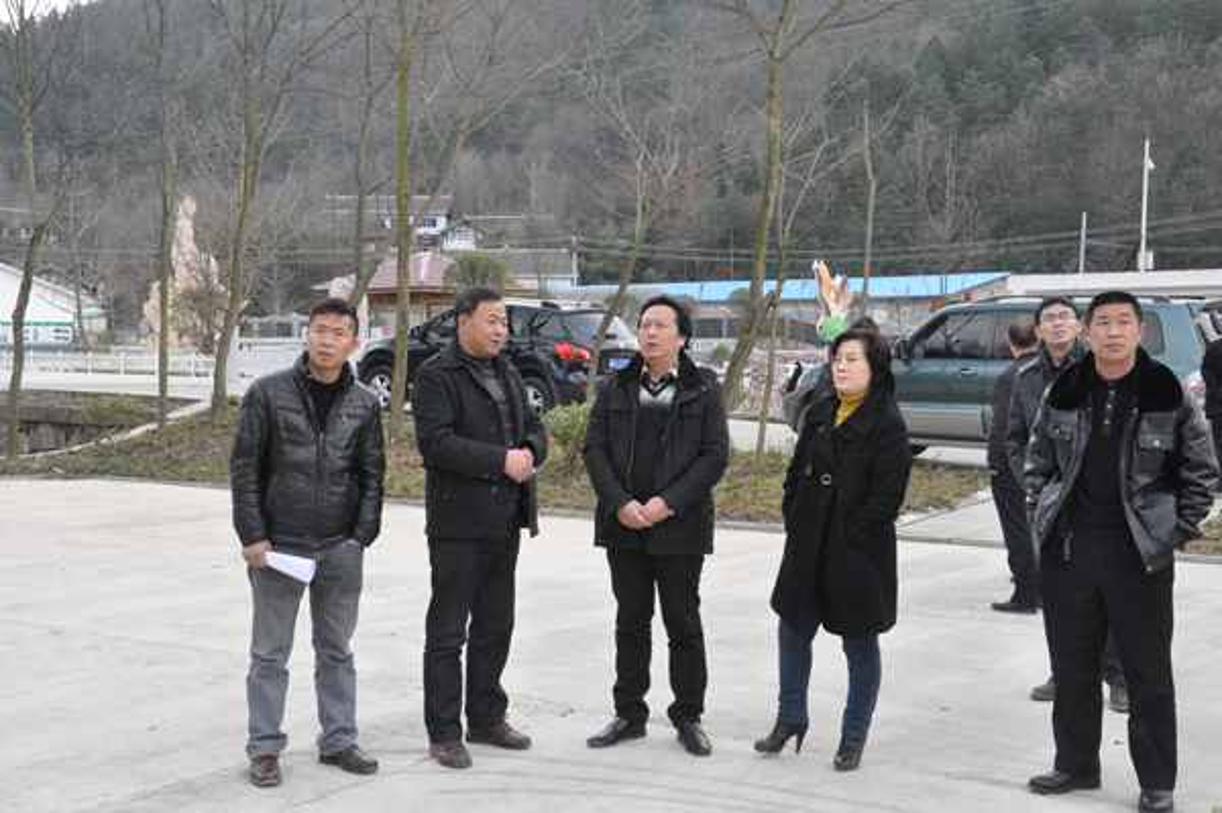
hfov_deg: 41.1
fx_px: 1628
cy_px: 406
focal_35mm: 48
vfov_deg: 28.0
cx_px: 611
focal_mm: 32
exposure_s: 1/320
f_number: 18
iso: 3200
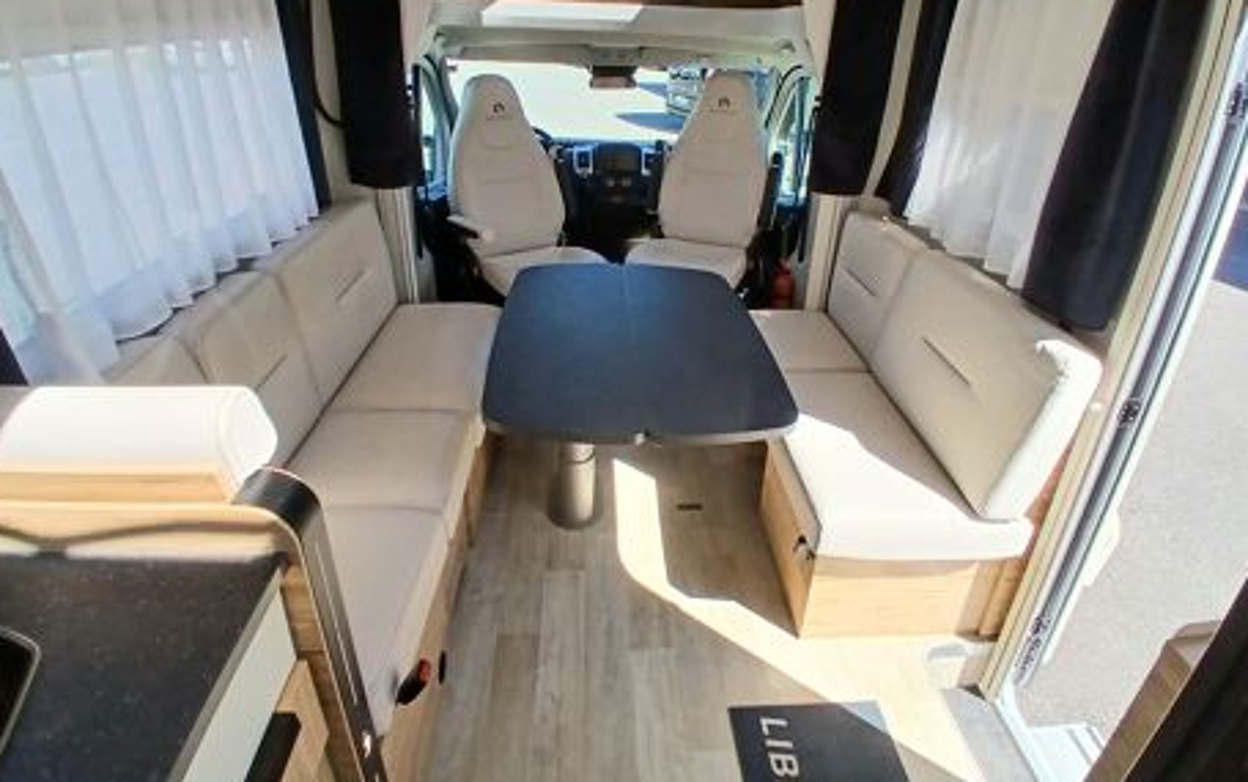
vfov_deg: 62.0
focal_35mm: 19
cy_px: 329
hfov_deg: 87.9
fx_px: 647
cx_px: 639
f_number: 2.2
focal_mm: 1.4
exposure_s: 1/500
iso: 50
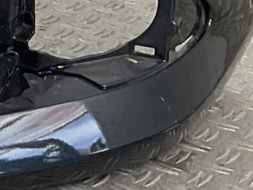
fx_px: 1396
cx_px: -460
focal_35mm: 191
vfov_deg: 7.4
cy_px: -237
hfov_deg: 8.8
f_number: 1.8
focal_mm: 3
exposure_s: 1/154
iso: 16
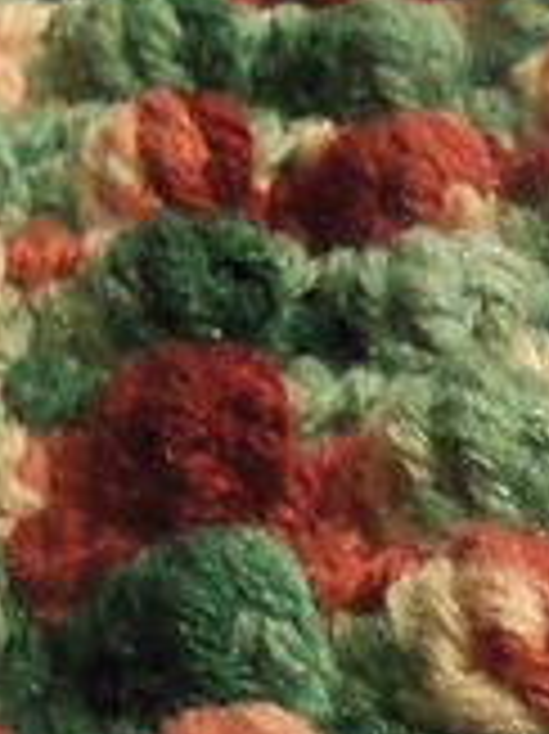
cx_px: 68
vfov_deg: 17.8
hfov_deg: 13.3
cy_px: 509
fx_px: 2329
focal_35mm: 110
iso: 400
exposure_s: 1/10
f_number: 3.9
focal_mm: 5.1
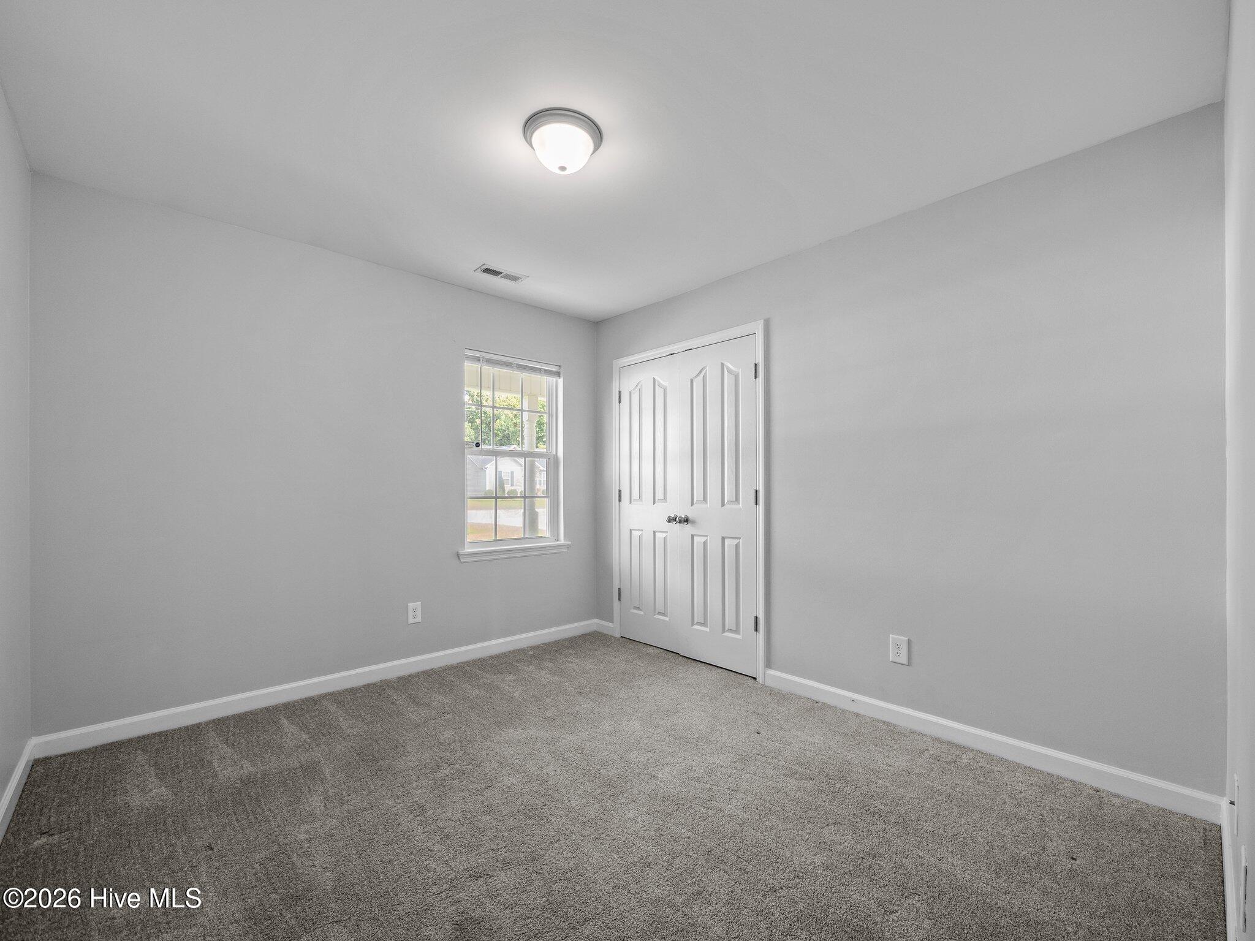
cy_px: 470
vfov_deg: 85.7
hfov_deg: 102.1
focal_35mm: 14
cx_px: 628
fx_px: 508
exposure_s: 1/8
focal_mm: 7
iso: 400
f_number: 4
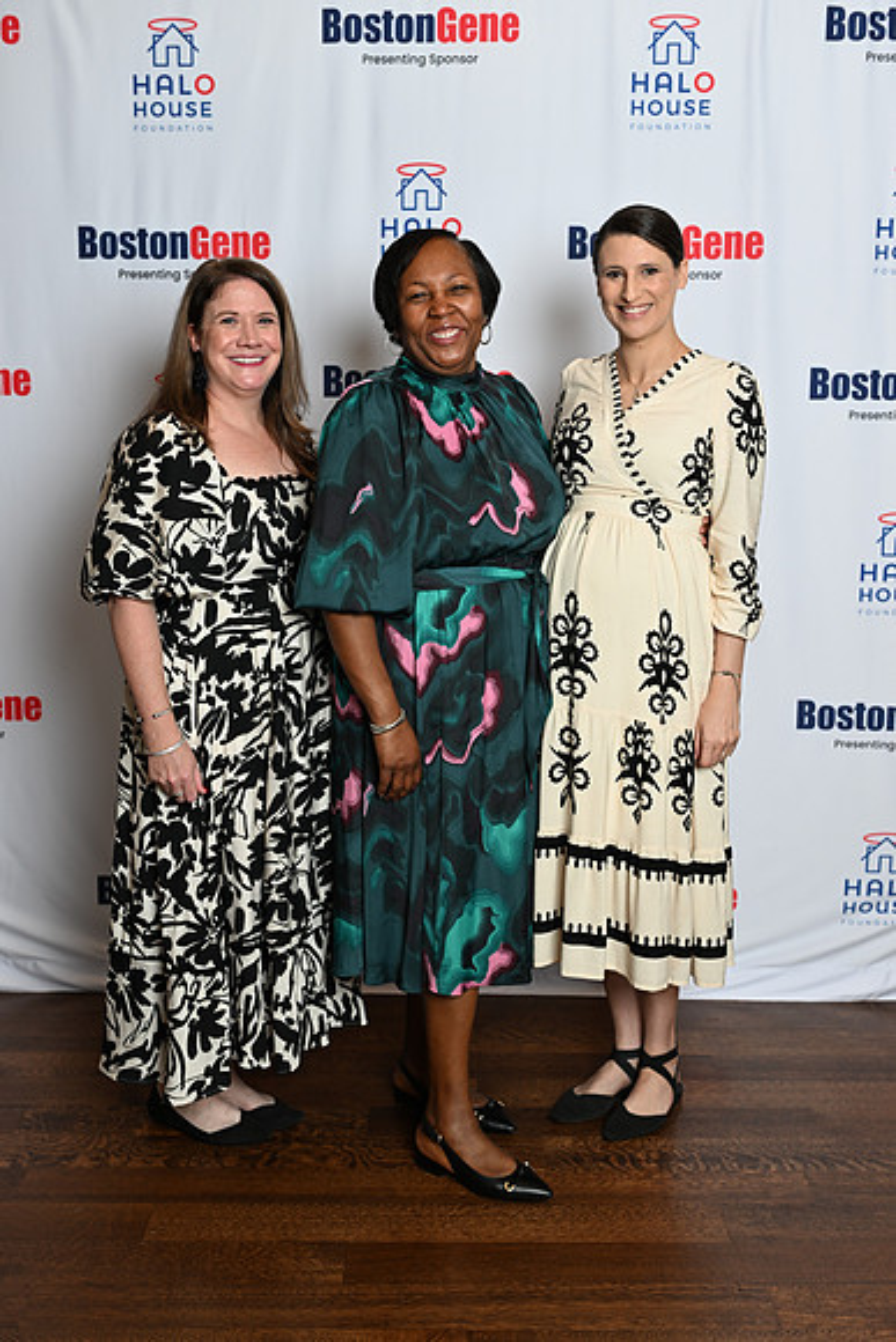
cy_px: 671
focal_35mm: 42
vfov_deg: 46.4
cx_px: 448
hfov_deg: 31.9
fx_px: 1567
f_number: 3.5
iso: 200
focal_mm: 42
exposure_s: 1/60
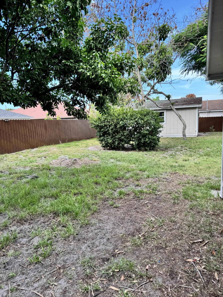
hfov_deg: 56.8
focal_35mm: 24
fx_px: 206
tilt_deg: -7.3
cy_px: 148
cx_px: 112
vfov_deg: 71.6
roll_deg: +1.3
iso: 80
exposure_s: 1/457
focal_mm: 6.76
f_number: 1.78
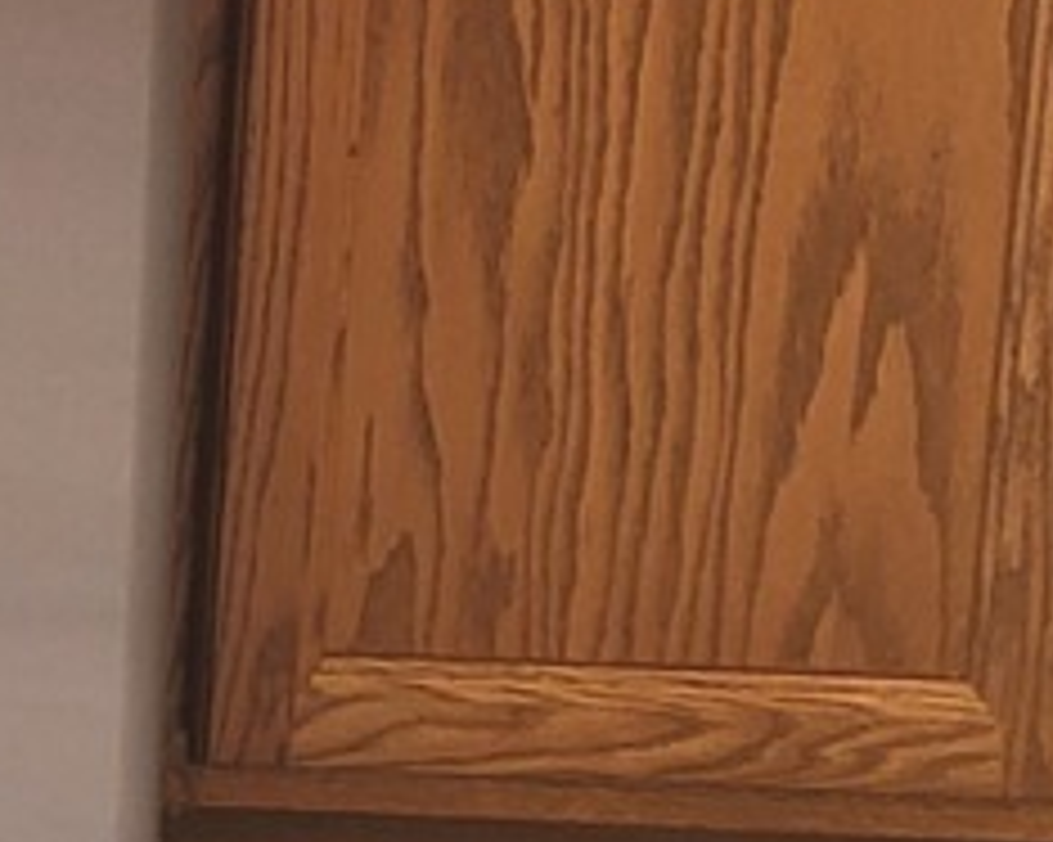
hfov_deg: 11.2
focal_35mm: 156
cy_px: -1018
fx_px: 4860
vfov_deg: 9.1
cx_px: -1058
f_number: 1.8
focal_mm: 5.4
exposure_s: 1/120
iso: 80
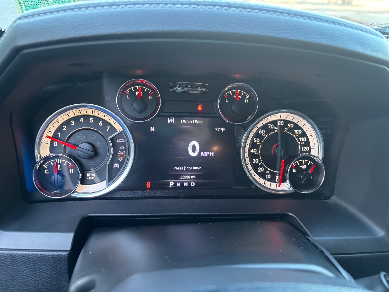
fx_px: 292
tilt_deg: -29.6
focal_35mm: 26
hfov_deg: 67.3
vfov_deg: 53.0
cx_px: 194
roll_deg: -2.0
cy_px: 146
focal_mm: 5.96
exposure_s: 1/60
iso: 250
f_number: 1.6
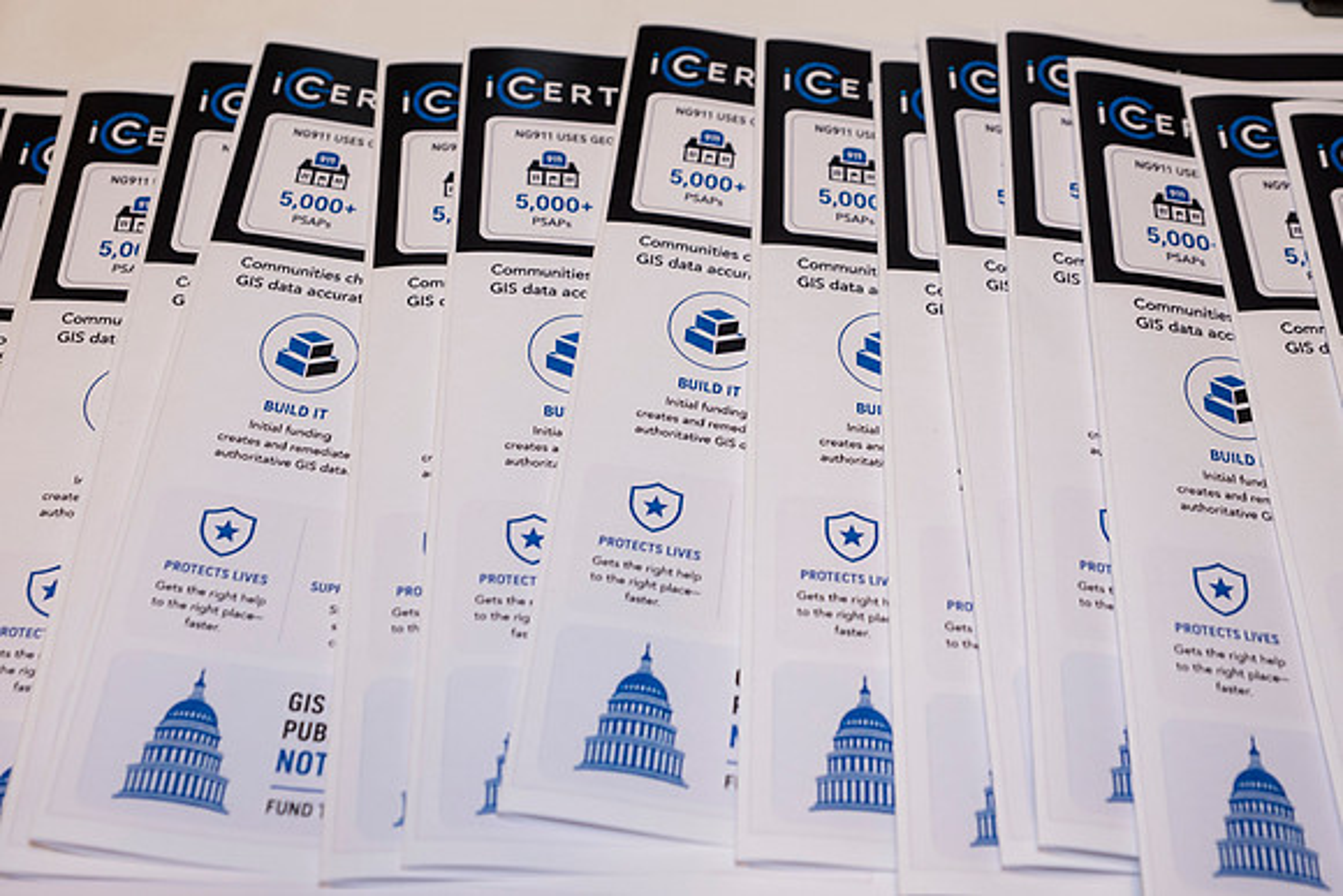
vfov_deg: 24.6
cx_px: 672
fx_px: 2052
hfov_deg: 36.2
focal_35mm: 55
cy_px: 448
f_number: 5
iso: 500
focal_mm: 55
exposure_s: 1/125
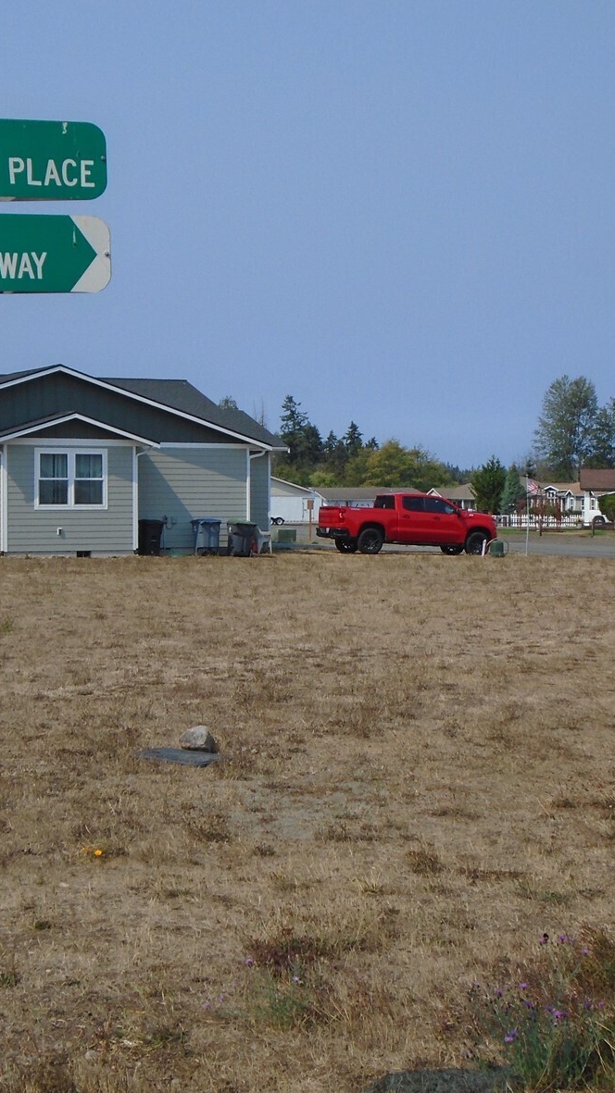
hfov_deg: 19.4
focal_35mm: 62
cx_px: 359
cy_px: 540
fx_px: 1798
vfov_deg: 33.8
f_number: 10.3
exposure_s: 1/250
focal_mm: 7.4
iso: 100
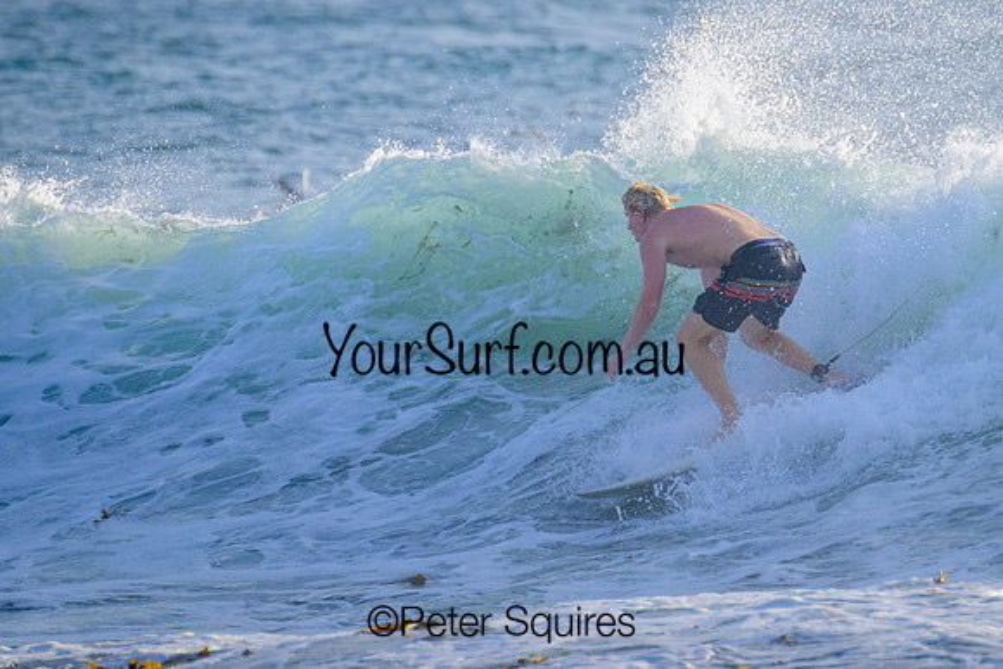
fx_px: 30535
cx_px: 604
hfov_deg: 1.9
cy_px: 264
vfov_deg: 1.3
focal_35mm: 1096
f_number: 13
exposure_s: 1/2000
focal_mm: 800
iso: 1600
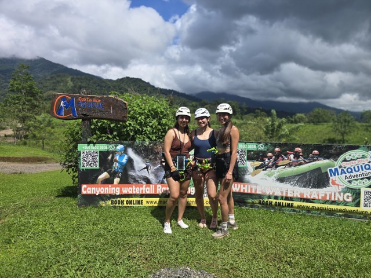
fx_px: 247
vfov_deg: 58.9
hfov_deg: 73.9
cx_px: 186
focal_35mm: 23
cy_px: 139
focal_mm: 6.3
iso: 12
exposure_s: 1/1073
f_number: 1.7
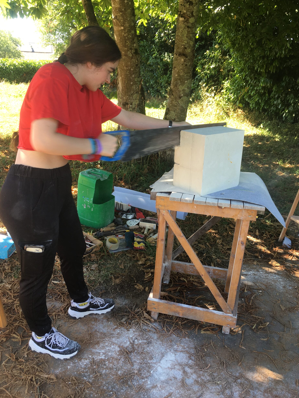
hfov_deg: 46.8
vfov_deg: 60.0
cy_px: 199
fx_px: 346
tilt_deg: -22.0
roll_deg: -3.2
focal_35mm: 30
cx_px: 153
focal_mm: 4.15
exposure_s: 1/100
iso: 25
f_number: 2.2
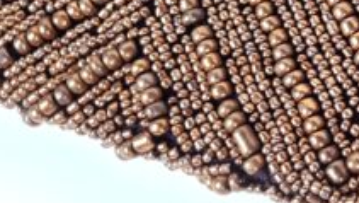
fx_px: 895
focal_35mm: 94
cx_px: 451
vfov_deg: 12.3
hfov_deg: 20.9
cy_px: -98
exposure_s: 1/120
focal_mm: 5.4
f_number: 1.8
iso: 200
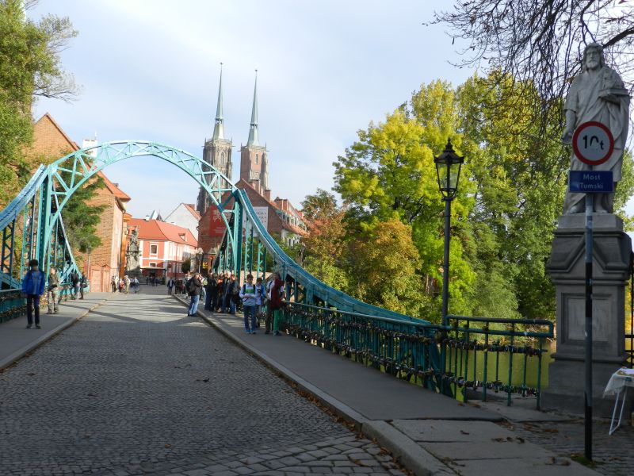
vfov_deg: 37.7
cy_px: 238
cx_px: 317
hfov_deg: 49.0
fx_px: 696
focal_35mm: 38
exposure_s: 1/800
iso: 160
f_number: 4
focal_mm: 6.7
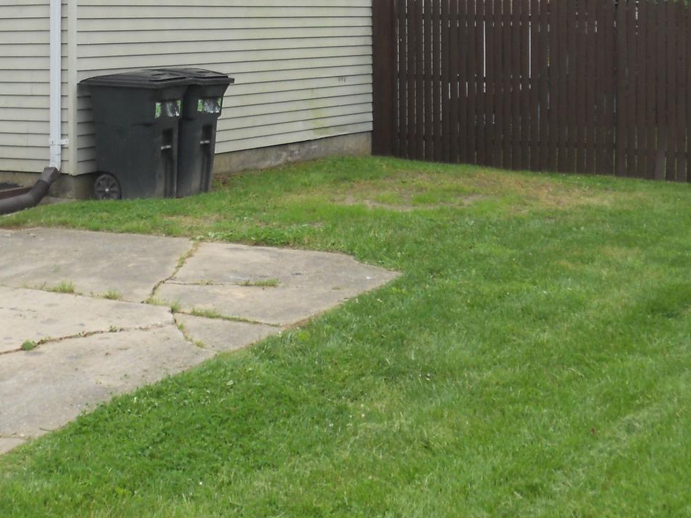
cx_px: 256
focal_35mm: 81
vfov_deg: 17.9
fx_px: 1617
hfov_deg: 24.1
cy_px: 46
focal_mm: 6.9
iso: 80
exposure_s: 1/320
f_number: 3.9
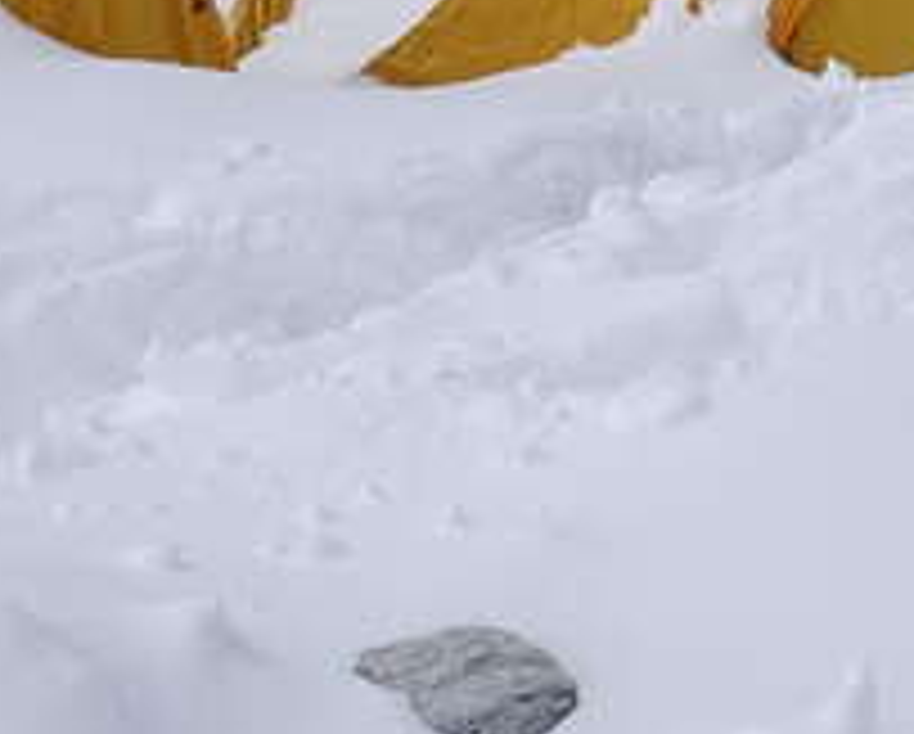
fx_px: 3603
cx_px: 1369
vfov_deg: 10.1
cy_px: -1045
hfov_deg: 13.6
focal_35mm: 133
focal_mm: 8.8
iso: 125
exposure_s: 1/200
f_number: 5.6
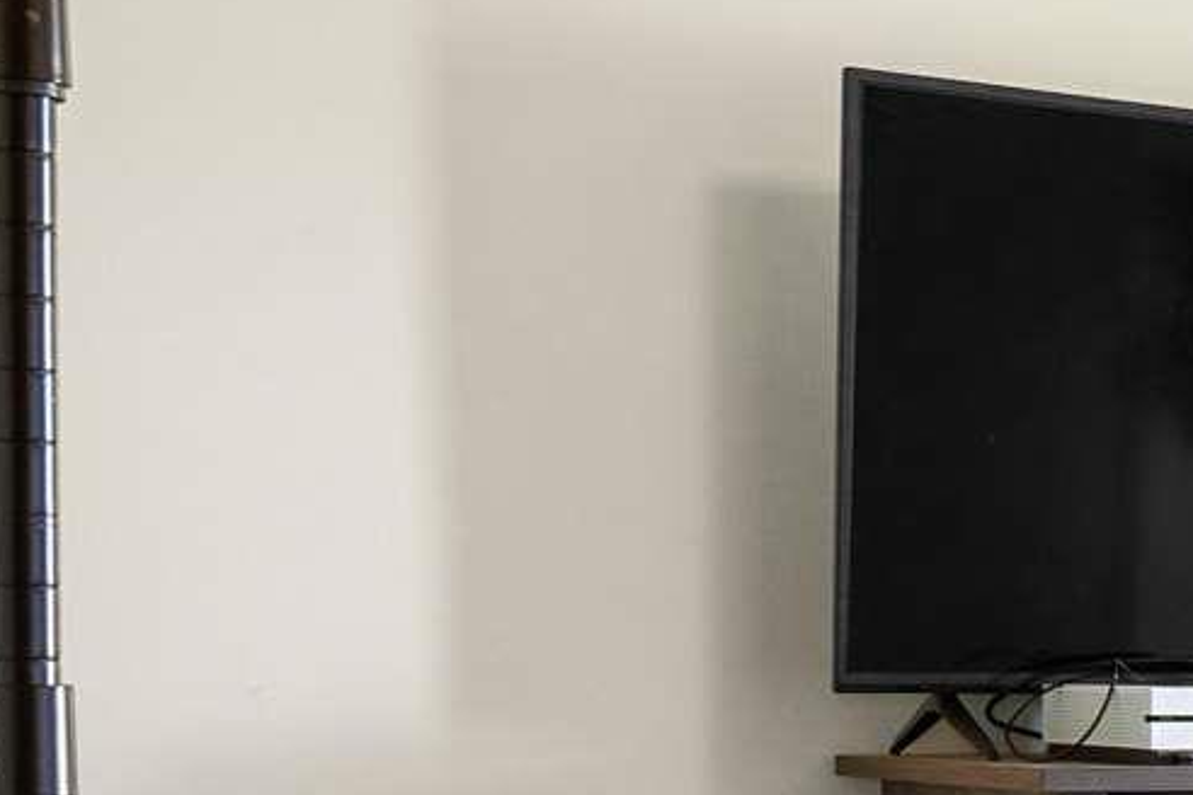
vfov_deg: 13.6
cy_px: 720
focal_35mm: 100
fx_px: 3314
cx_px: 2274
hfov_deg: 16.4
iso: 200
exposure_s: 4
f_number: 8
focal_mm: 16
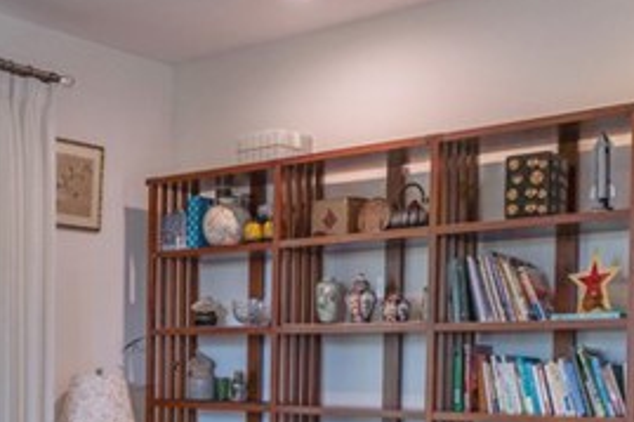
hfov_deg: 32.0
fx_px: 1074
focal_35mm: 61
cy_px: 410
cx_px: 125
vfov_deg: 21.5
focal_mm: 16
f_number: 3.2
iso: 125
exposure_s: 1/50
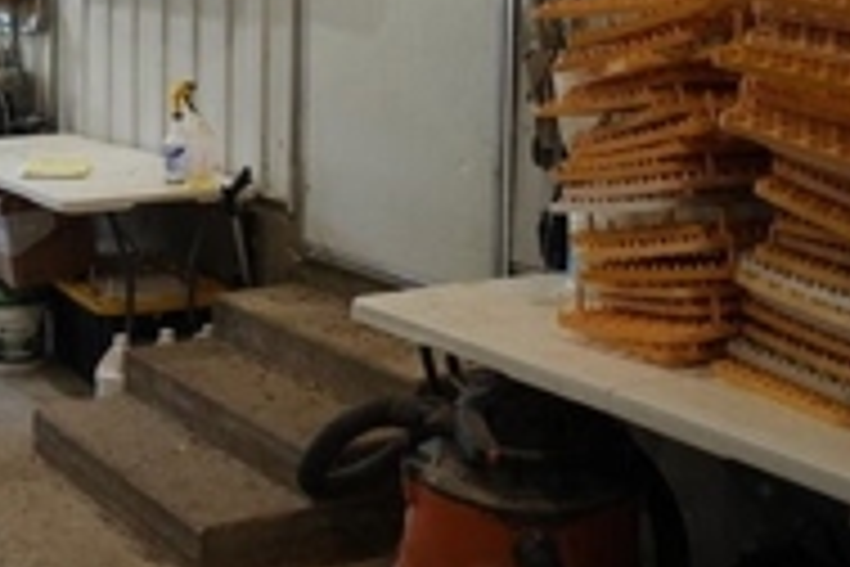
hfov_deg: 32.9
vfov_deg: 23.3
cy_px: 90
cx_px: 49
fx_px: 1346
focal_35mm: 57
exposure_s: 1/80
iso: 1250
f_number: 3.5
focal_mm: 24
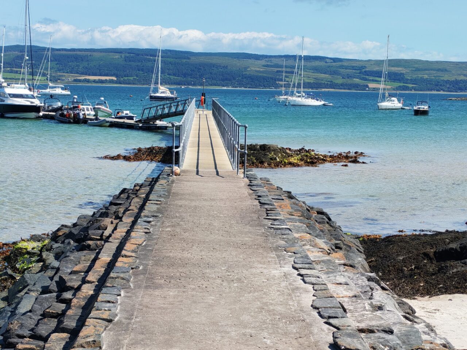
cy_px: 175
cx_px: 234
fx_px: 1039
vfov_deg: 19.1
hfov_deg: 25.3
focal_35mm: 77
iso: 50
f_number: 1.9
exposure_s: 1/700
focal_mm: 6.12
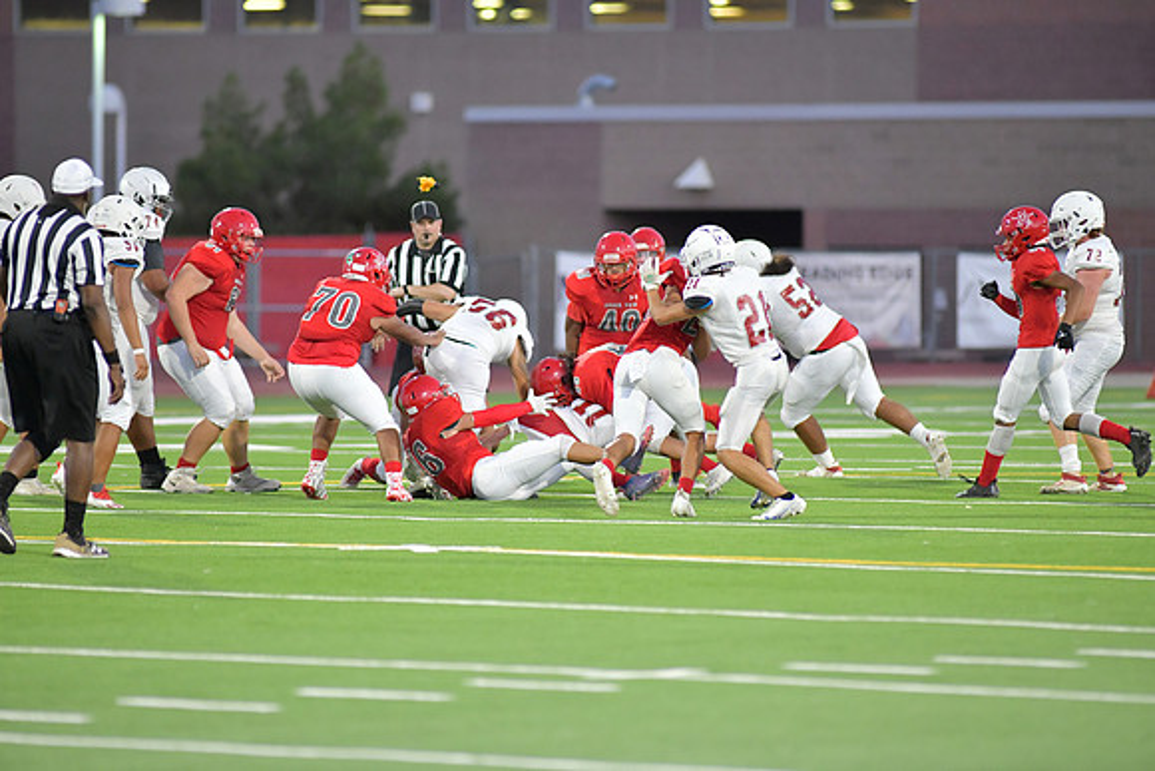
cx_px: 578
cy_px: 386
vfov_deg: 4.6
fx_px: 9627
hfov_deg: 6.9
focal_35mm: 300
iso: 6400
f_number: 3.5
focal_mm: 300
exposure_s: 1/1250
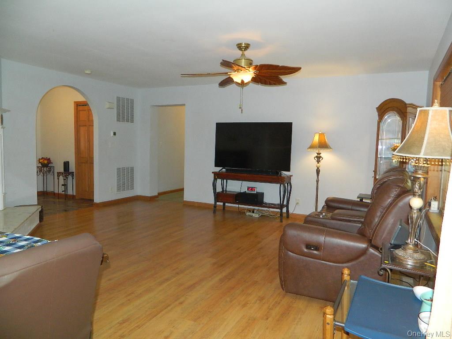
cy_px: 170
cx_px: 226
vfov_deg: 54.9
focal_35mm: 25
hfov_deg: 69.4
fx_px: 326
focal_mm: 4.5
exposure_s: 1/30
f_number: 3.1
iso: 250
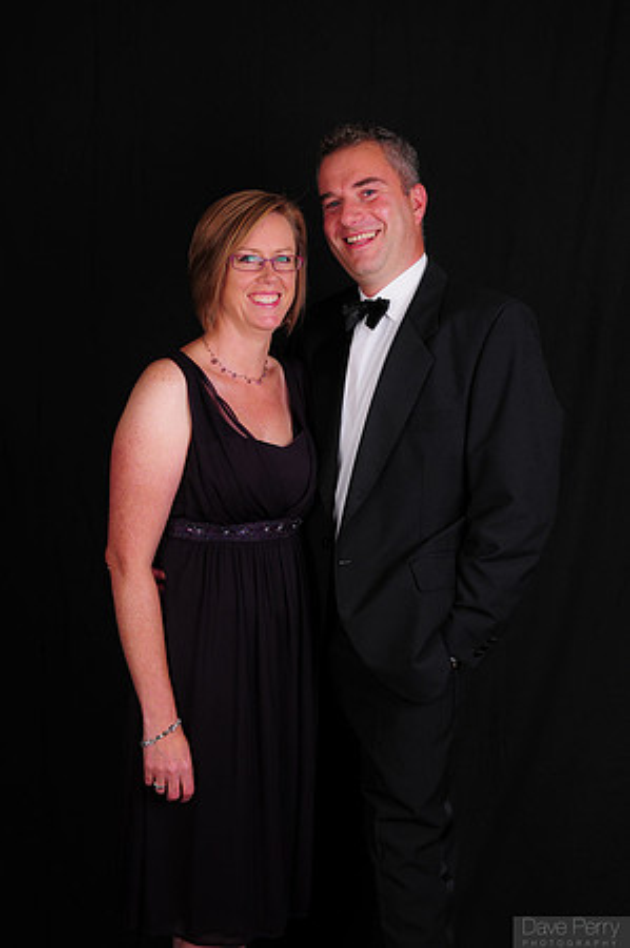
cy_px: 474
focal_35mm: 46
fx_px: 1223
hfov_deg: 28.9
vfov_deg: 42.4
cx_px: 315
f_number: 8
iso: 200
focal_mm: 31
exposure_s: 1/125
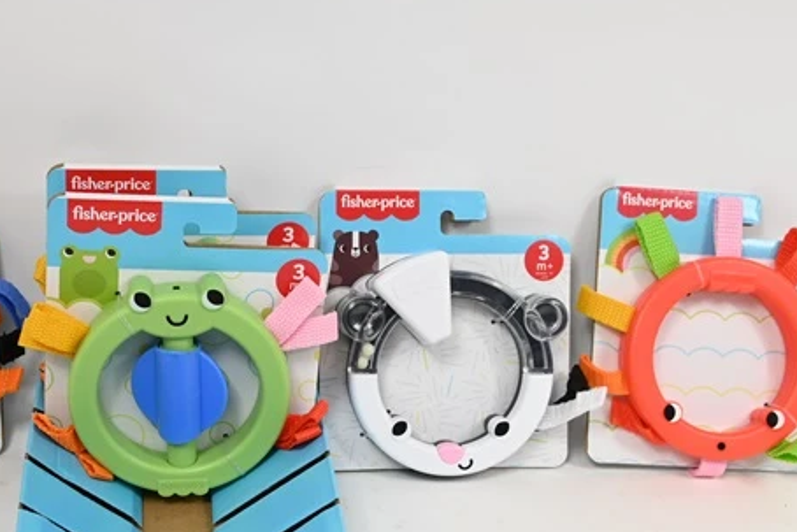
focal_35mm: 65
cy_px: 369
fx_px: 1448
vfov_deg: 20.7
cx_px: 286
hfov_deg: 30.6
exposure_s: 1/160
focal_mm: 27.5
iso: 400
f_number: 4.5
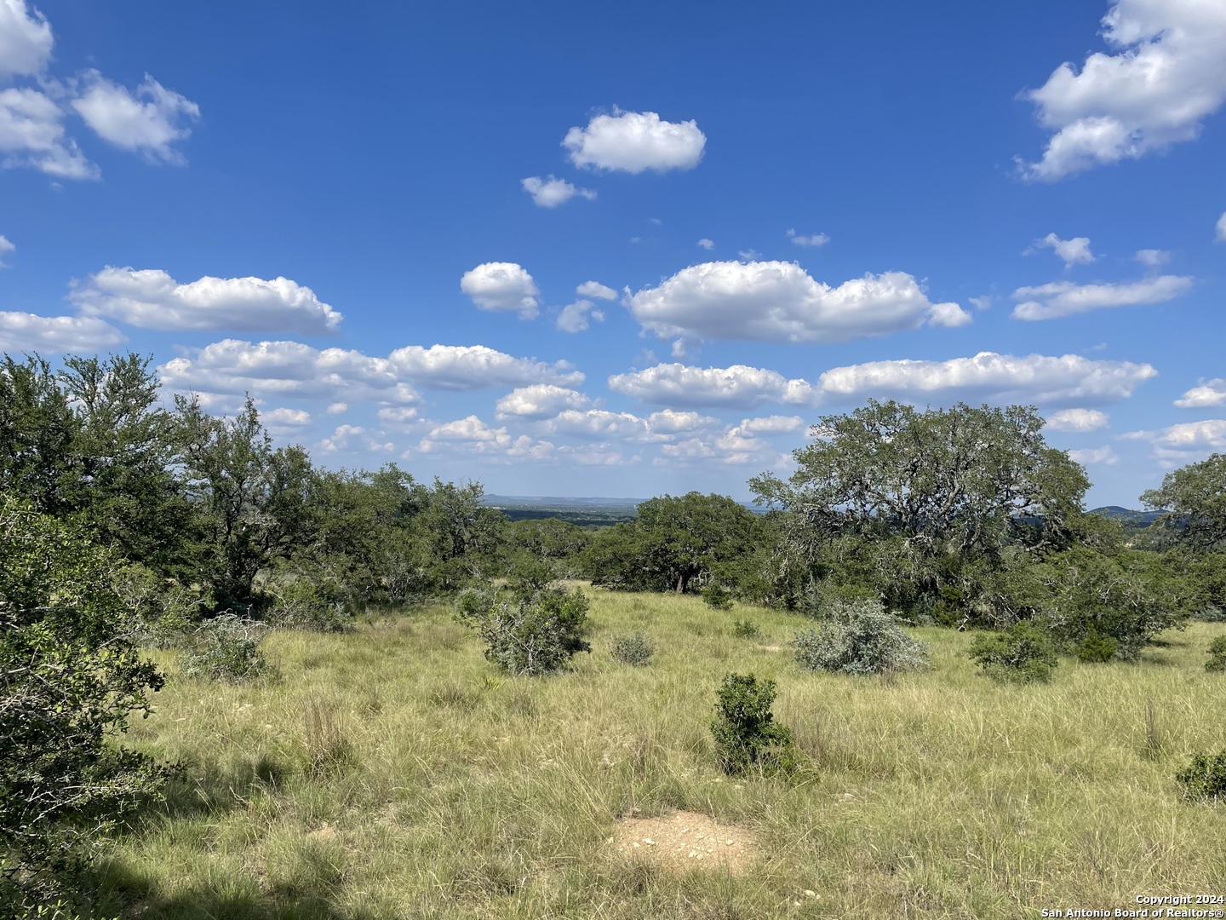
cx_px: 613
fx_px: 921
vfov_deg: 53.1
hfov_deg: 67.3
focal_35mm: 26
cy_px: 460
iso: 32
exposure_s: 1/4651
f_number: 1.6
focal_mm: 4.2
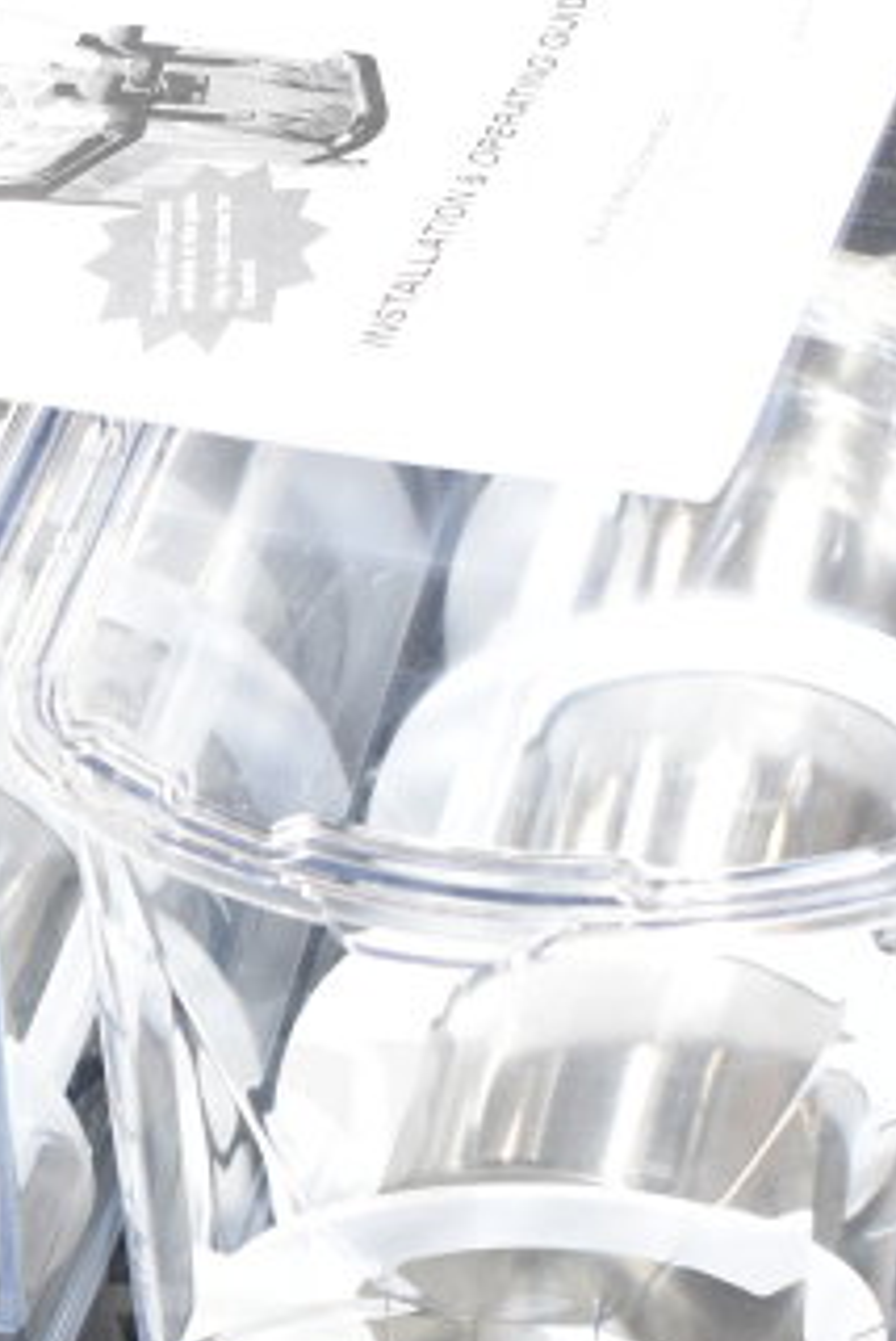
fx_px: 4470
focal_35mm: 120
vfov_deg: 16.7
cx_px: 113
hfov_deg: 11.4
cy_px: 1372
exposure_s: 1/50
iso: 1000
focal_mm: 28
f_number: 4.2
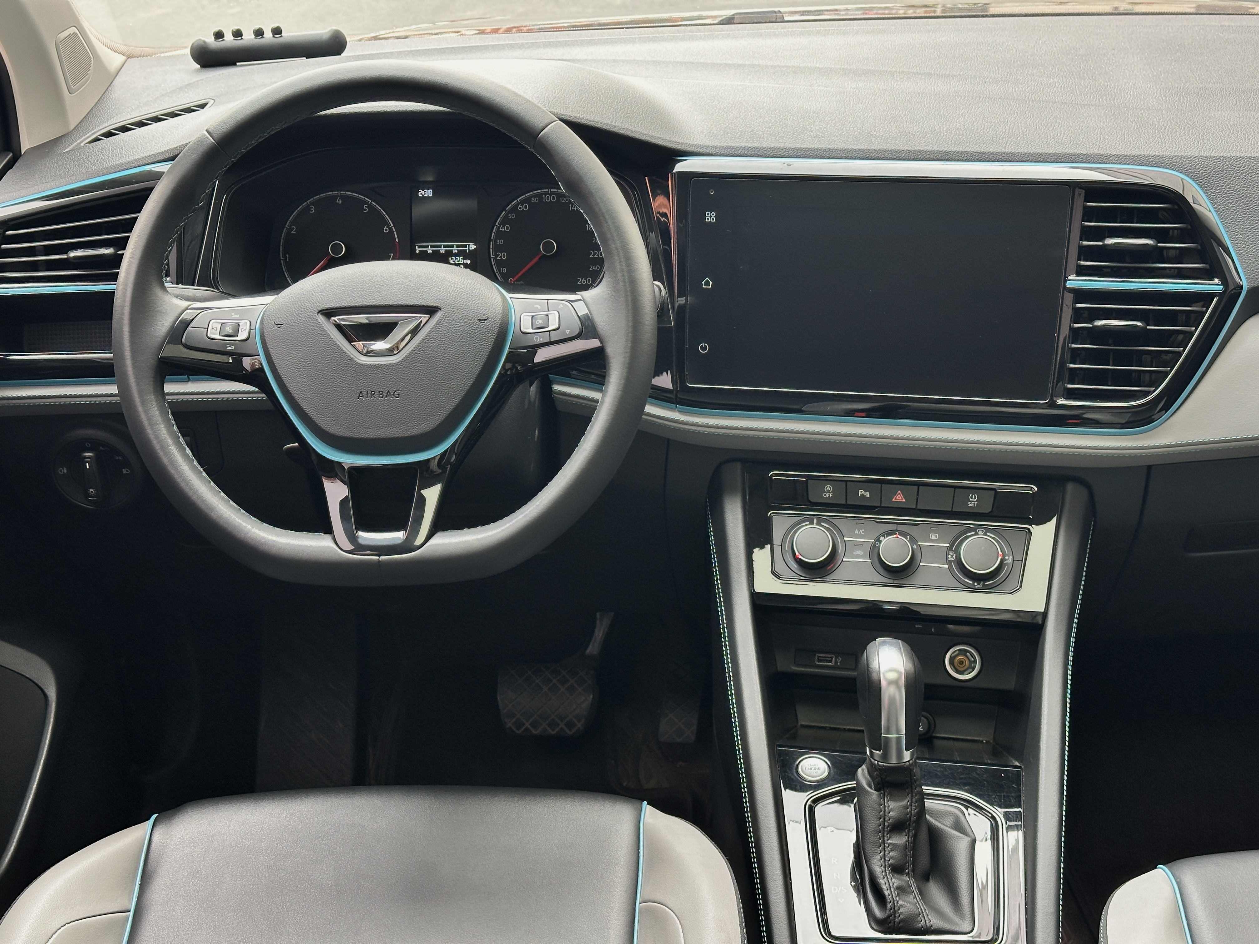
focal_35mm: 48
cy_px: 472
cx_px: 630
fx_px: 1746
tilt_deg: -22.9
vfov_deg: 30.3
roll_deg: +2.8
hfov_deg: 39.7
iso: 50
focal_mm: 6.86
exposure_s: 1/181
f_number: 1.78
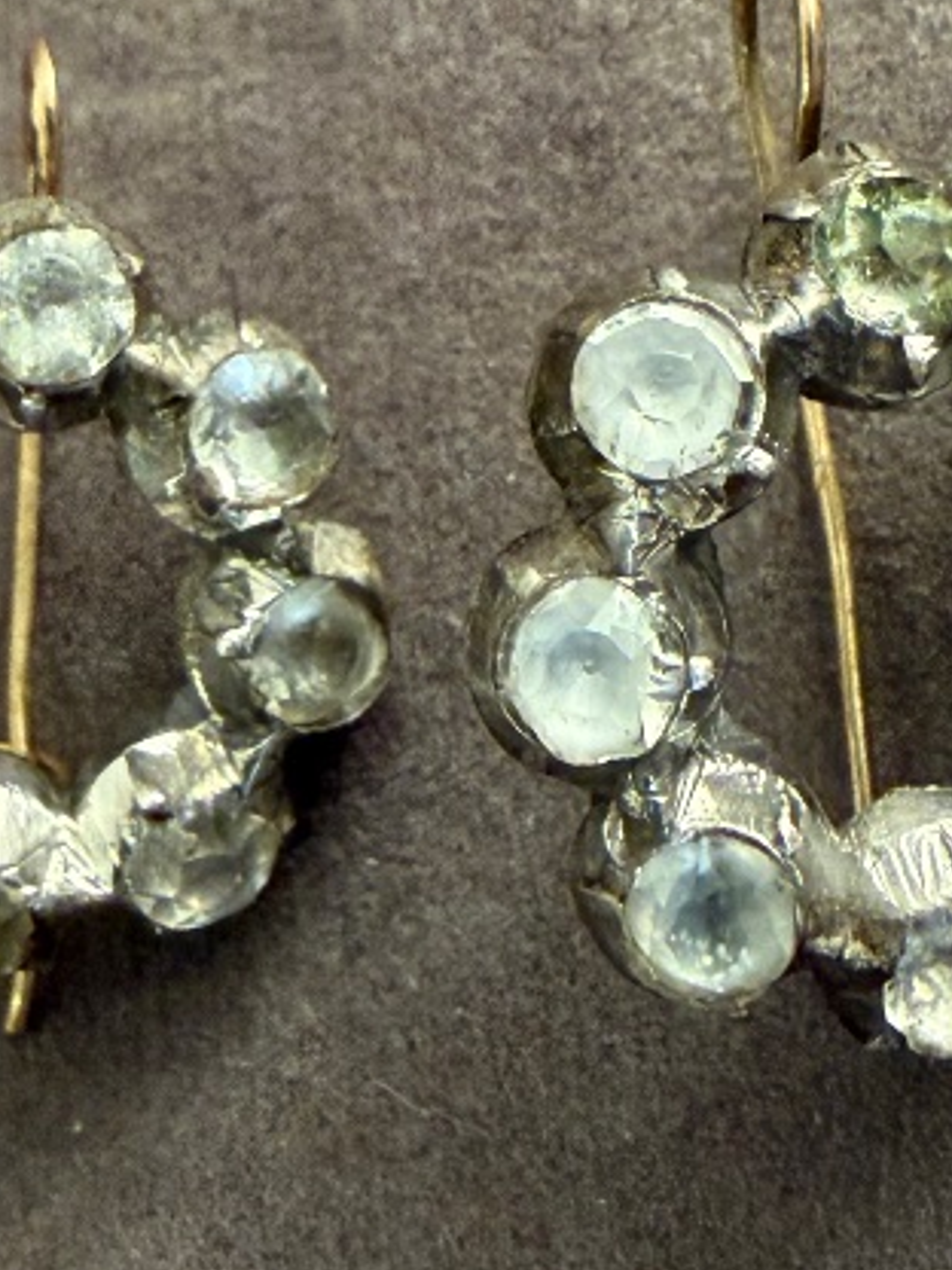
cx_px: 571
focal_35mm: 75
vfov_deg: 26.0
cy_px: 669
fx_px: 2750
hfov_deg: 19.6
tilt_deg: -54.4
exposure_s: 1/50
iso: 640
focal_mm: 2.22
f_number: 2.2
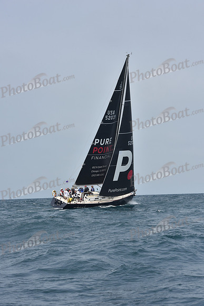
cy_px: 153
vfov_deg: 20.0
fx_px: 866
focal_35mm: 102
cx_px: 102
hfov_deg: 13.4
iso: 250
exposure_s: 1/800
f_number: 10
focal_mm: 102
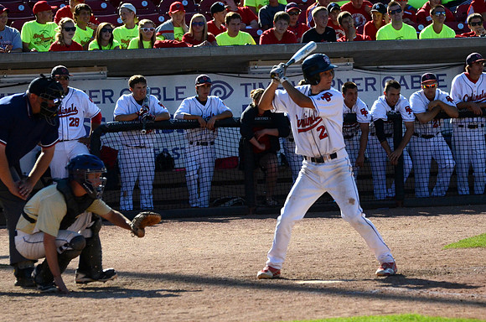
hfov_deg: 8.3
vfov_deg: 5.5
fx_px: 3334
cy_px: 161
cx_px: 243
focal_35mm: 248
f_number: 5
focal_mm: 165
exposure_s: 1/8000
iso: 1000
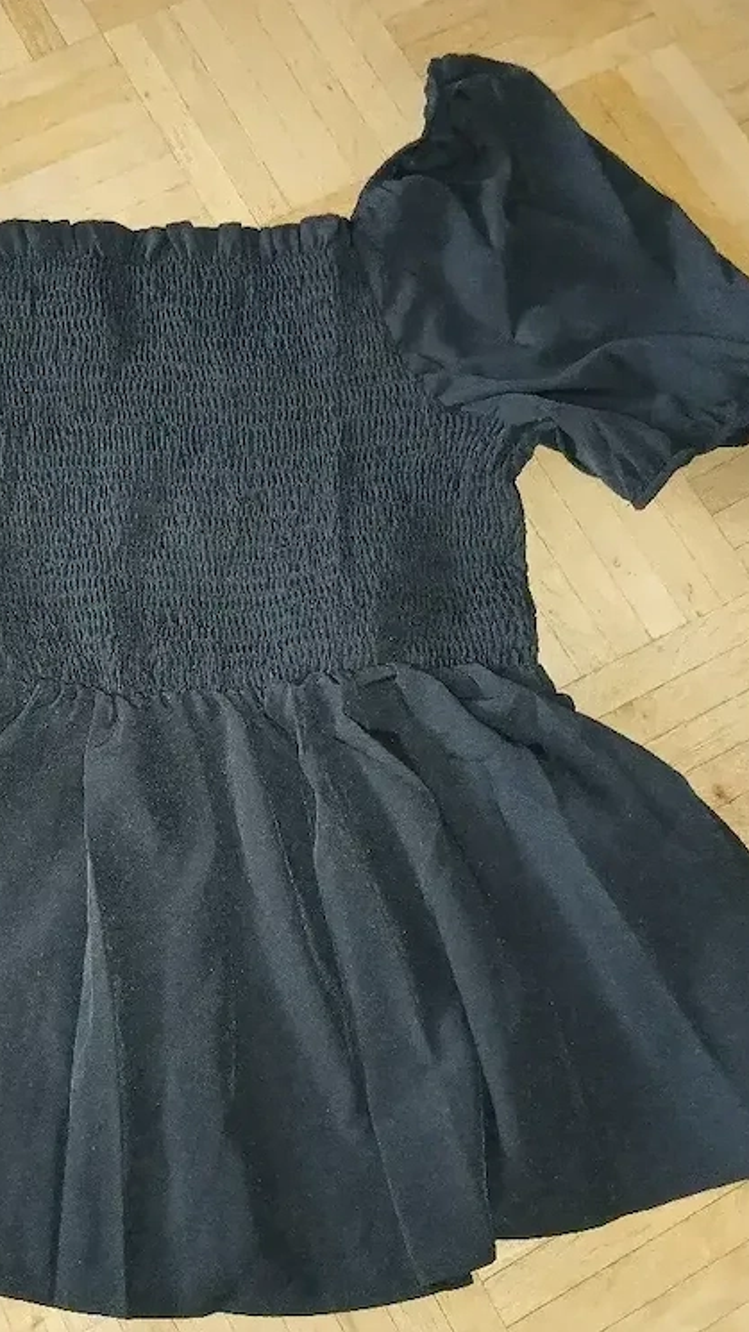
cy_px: 663
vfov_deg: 52.8
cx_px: 138
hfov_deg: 30.4
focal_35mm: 38
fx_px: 1342
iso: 320
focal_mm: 3.98
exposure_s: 1/25.1
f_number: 1.8
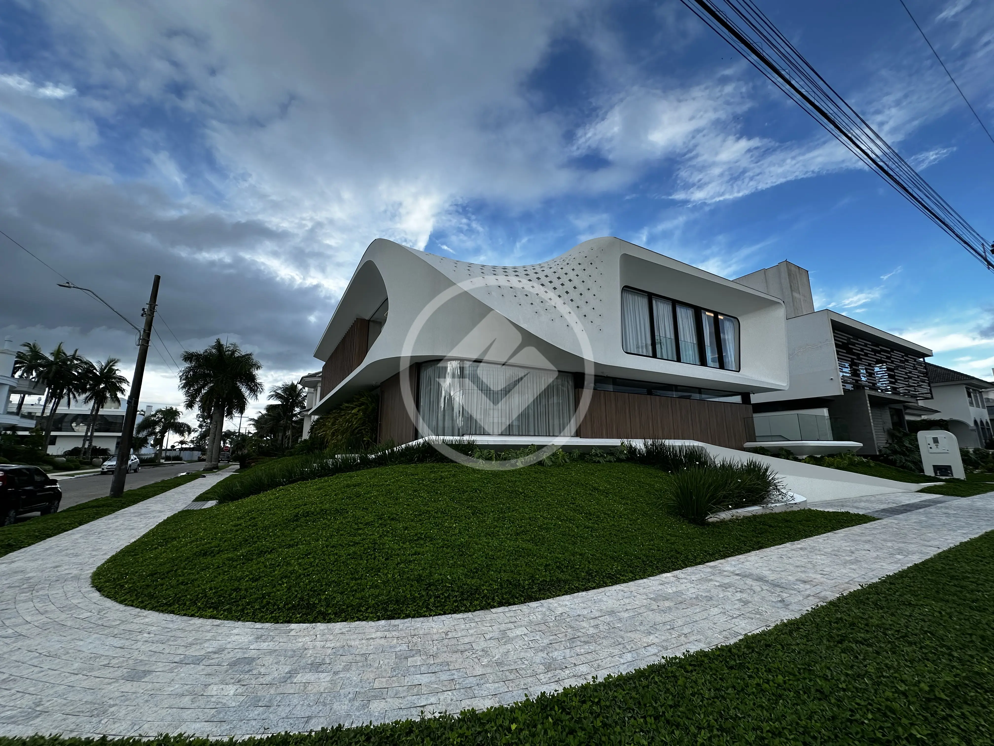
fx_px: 402
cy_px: 373
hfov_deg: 102.1
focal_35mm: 14
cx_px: 497
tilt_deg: +12.1
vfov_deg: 85.7
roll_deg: +1.4
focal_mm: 2.22
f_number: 2.2
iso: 40
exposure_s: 1/575
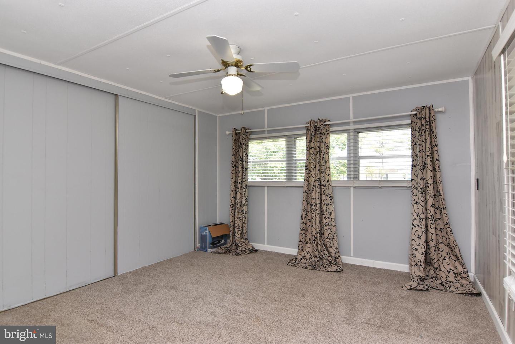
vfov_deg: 67.5
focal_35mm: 18
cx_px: 258
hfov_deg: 90.0
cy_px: 172
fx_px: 258
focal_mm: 12
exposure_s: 1/100
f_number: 8
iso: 640
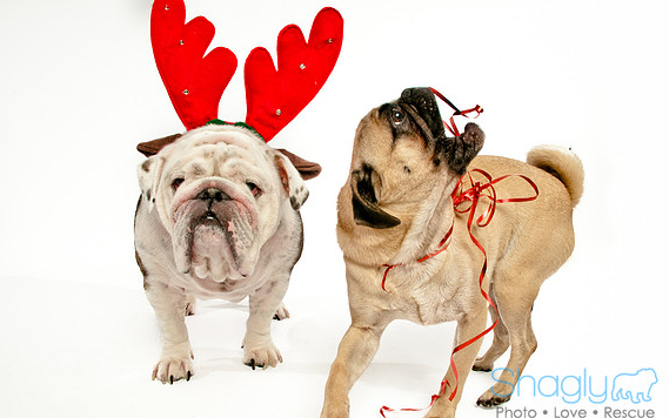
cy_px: 217
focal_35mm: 28
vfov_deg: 44.6
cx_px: 337
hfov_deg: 66.5
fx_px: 511
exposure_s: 1/250
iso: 200
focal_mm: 18
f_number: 14
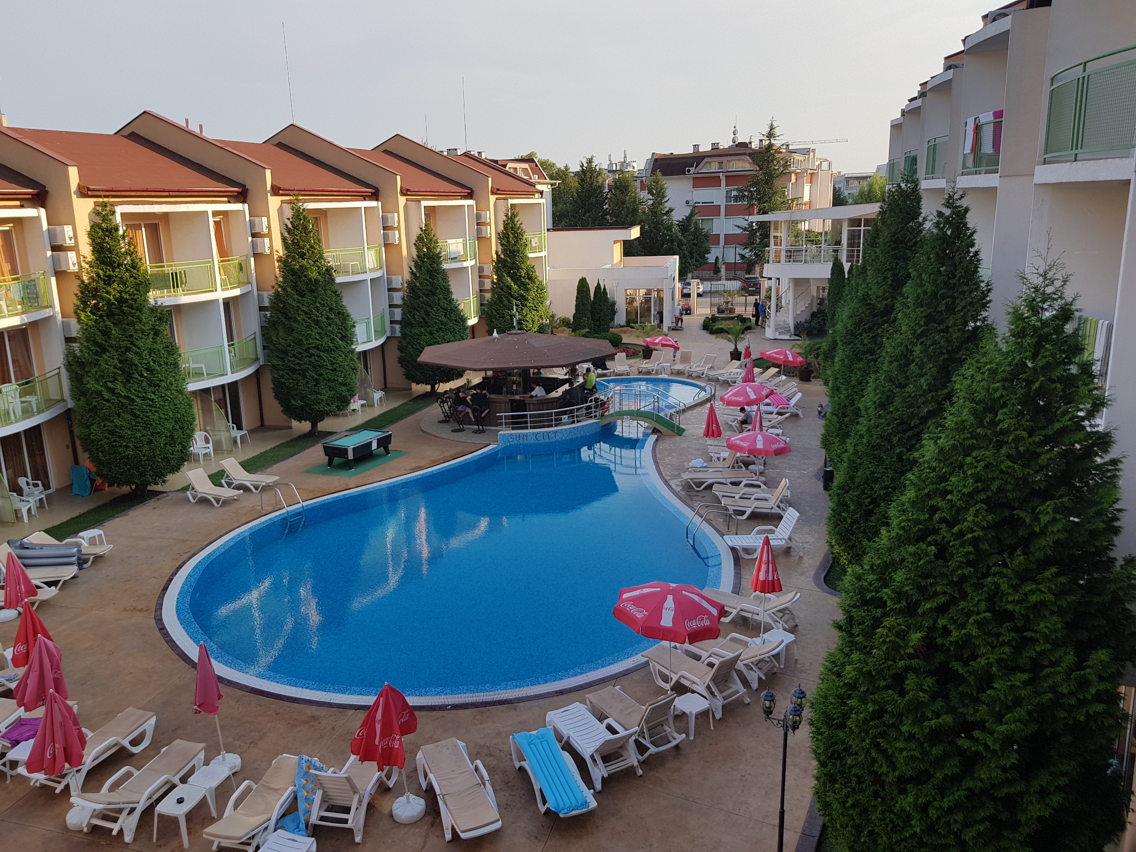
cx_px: 568
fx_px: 853
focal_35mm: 26
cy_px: 426
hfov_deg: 67.3
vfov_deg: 53.1
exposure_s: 1/1204
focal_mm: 4.2
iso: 40
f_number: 1.7
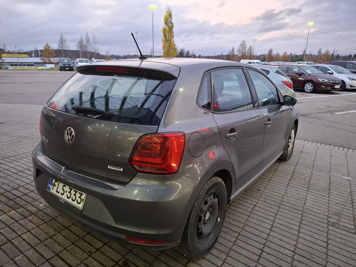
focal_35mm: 23
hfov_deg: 73.9
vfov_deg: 58.9
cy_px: 134
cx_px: 178
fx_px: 237
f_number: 1.8
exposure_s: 1/50
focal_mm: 5.54
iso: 200
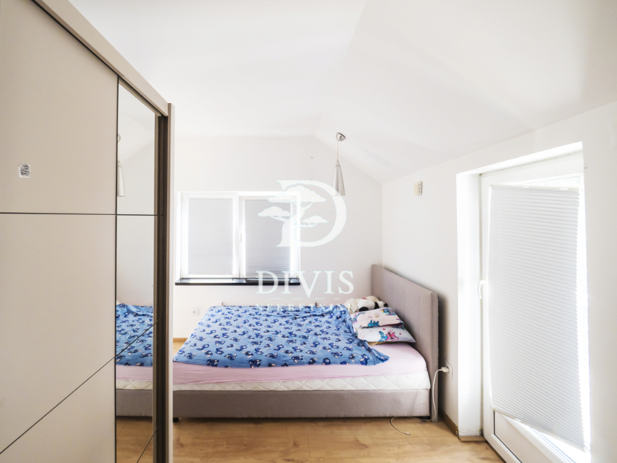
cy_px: 232
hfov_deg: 102.1
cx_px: 308
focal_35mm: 14
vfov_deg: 85.7
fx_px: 250
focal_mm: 7
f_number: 4
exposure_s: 1/80
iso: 400
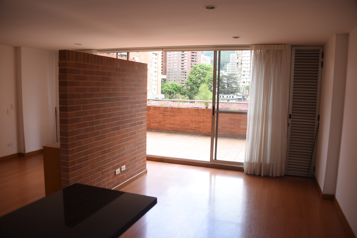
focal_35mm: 28
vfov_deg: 46.4
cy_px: 119
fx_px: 278
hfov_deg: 65.5
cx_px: 178
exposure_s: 1/50
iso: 200
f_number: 4.5
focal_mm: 28
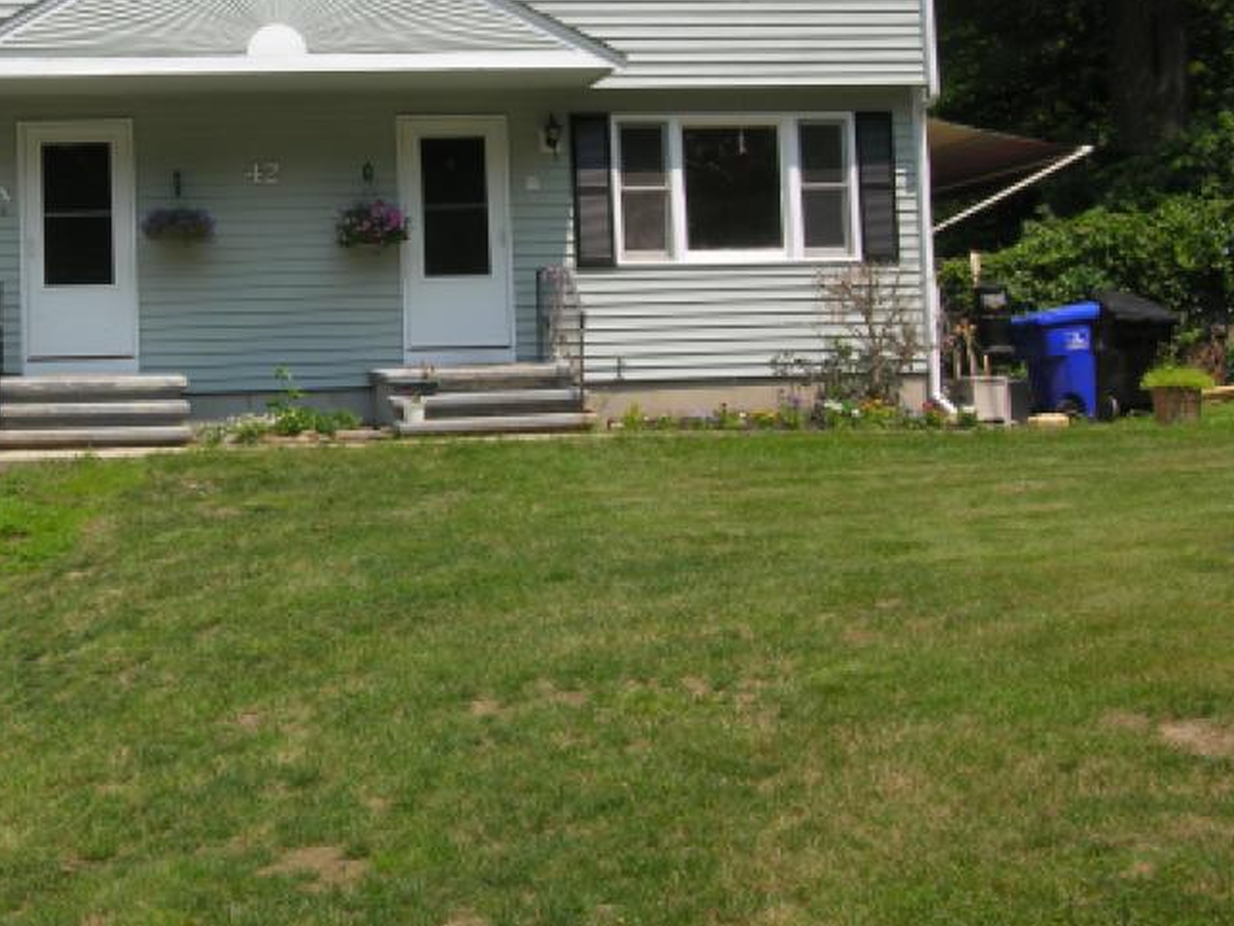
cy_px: 264
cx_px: 288
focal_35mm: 59
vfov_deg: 24.6
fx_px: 2104
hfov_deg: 32.0
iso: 50
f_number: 6.1
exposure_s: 1/216
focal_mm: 9.3
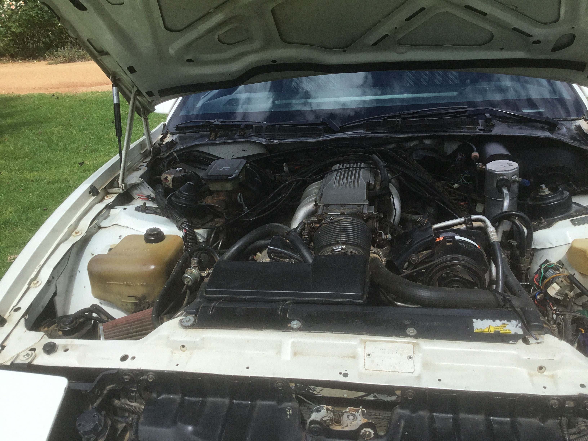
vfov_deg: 45.4
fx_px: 527
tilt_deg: -26.2
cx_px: 294
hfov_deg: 58.4
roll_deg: +0.5
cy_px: 220
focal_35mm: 31
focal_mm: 3.3
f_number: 2.4
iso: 25
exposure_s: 1/1314
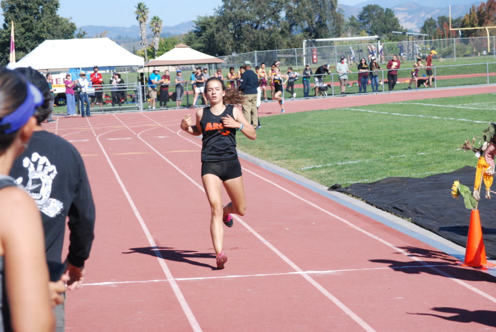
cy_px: 166
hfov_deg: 15.9
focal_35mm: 129
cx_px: 248
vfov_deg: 10.7
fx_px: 1779
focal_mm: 86
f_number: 10
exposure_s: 1/1600
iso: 1000
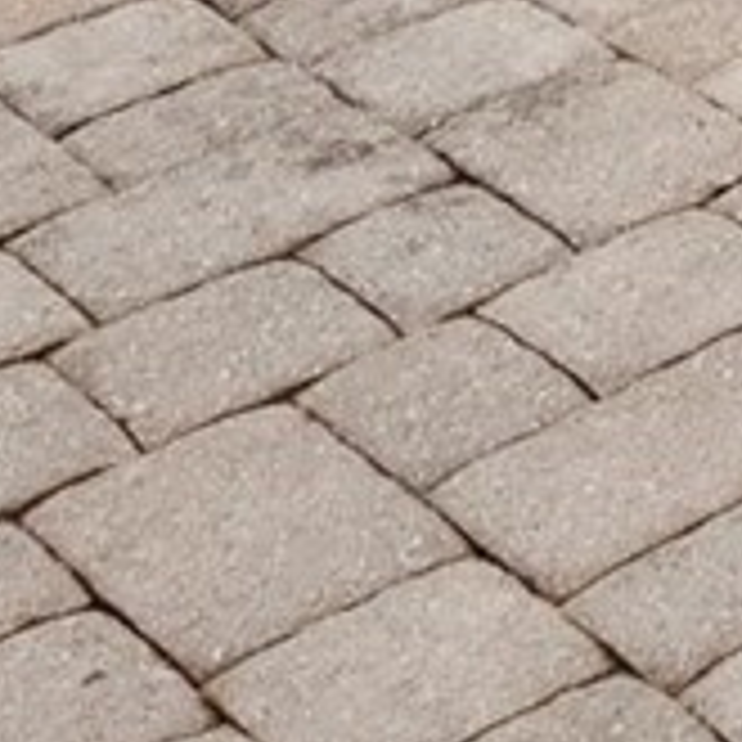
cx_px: 1981
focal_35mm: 149
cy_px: -1563
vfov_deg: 9.1
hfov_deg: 9.8
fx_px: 3613
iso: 200
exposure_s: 1/500
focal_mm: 11.5
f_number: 8
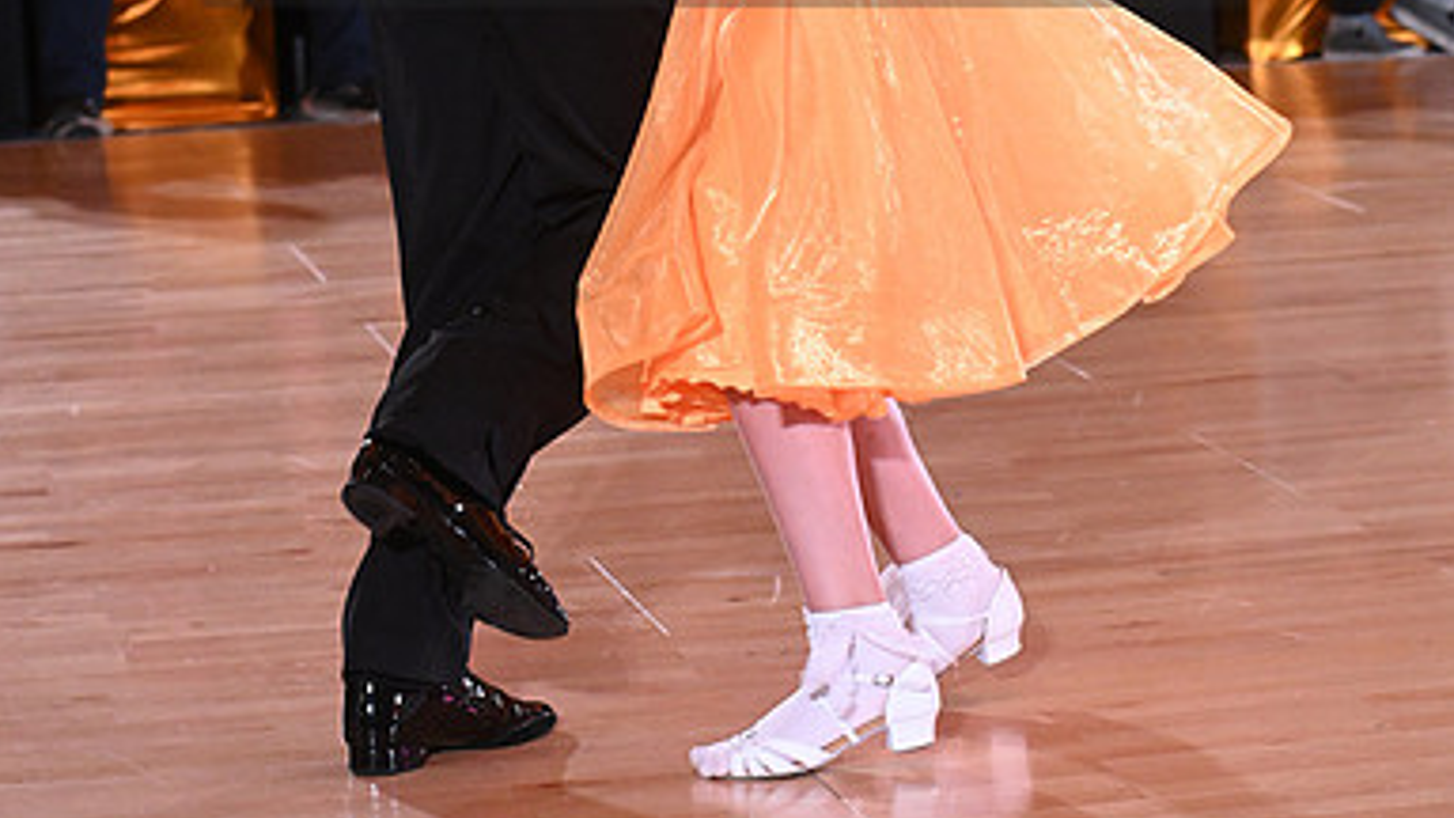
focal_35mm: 136
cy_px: -117
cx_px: 725
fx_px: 5243
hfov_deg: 15.8
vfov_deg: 8.8
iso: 5000
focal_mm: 86
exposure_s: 1/400
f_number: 5.6
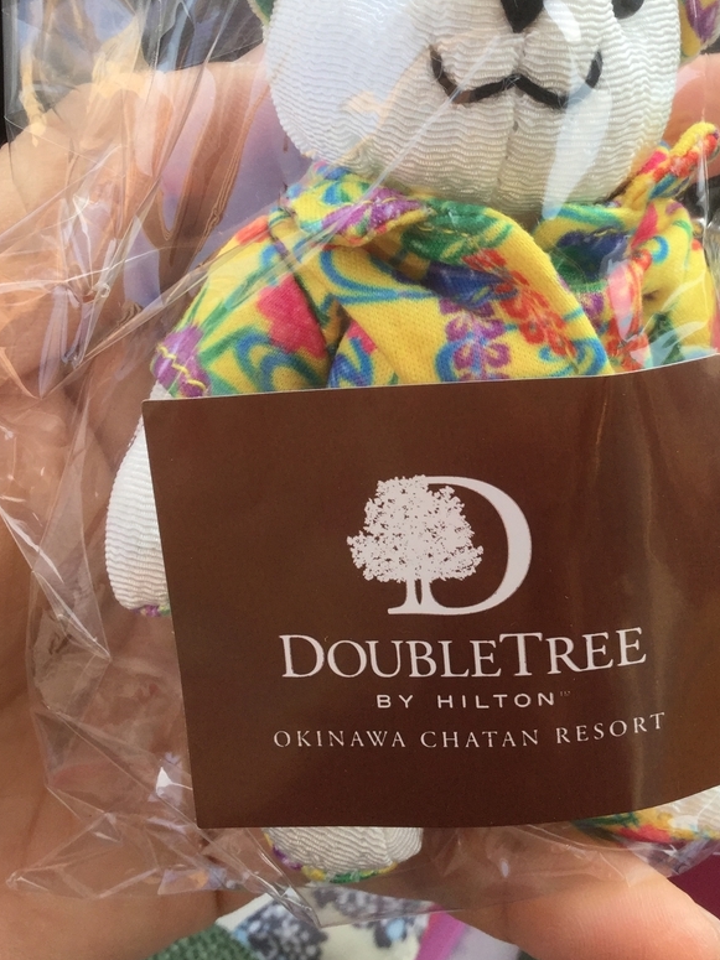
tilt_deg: -51.5
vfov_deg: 39.4
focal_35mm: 48
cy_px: 352
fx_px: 1332
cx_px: 467
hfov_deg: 30.1
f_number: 2.4
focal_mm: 3.3
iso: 40
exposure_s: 1/120
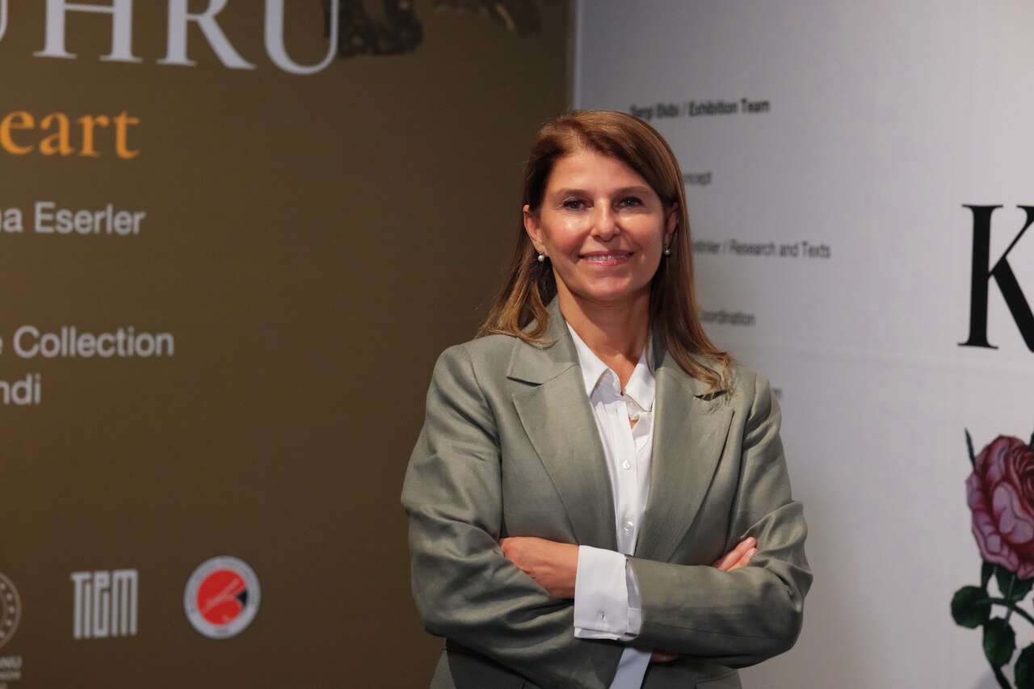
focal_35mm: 84
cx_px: 517
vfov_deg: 16.3
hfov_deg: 24.2
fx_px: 2412
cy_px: 344
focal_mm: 56
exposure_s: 1/500
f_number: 2.5
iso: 3200
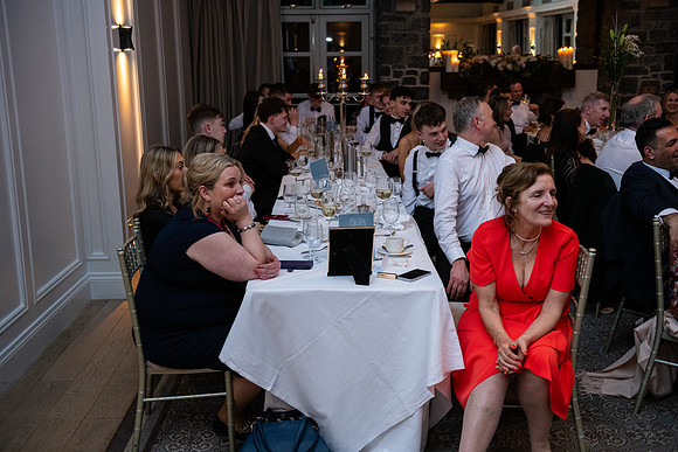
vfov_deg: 35.1
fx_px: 716
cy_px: 226
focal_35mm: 38
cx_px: 339
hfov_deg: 50.7
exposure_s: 1/160
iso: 800
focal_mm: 38
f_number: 3.5
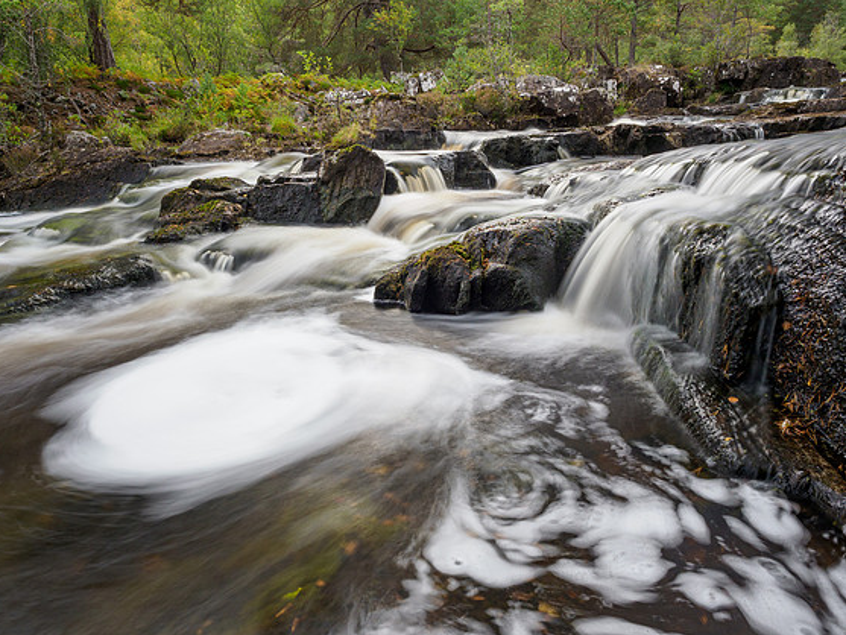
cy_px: 323
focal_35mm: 25
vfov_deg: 54.9
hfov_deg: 69.4
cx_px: 409
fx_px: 611
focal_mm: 12
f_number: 7.1
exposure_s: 1.6
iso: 200
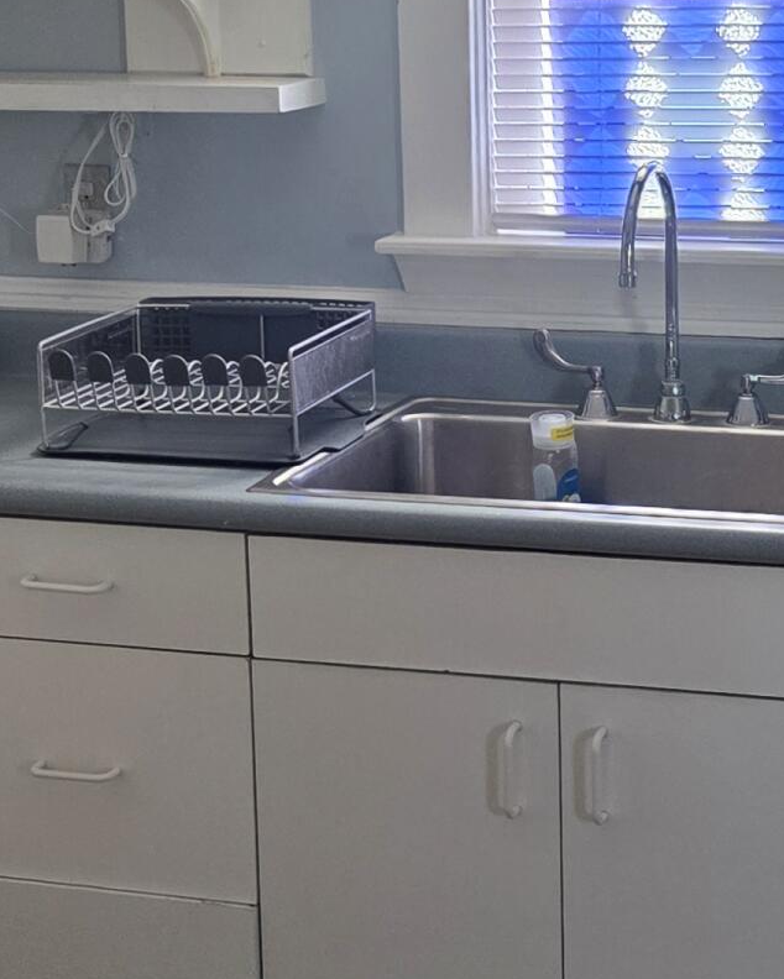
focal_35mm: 85
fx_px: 2464
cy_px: 407
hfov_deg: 18.0
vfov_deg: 22.5
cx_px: 568
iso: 200
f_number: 1.8
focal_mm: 5.4
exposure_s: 1/180
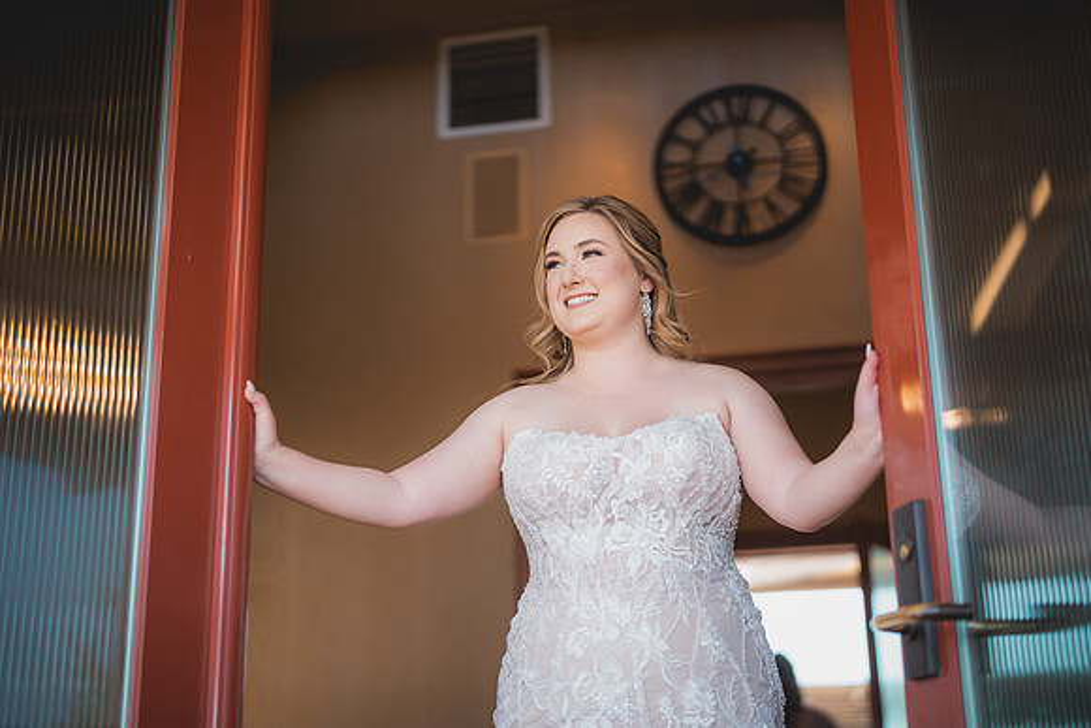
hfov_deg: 39.6
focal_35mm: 50
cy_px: 364
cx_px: 546
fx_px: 1516
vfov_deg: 27.0
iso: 1250
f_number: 1.4
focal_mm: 50
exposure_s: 1/3200
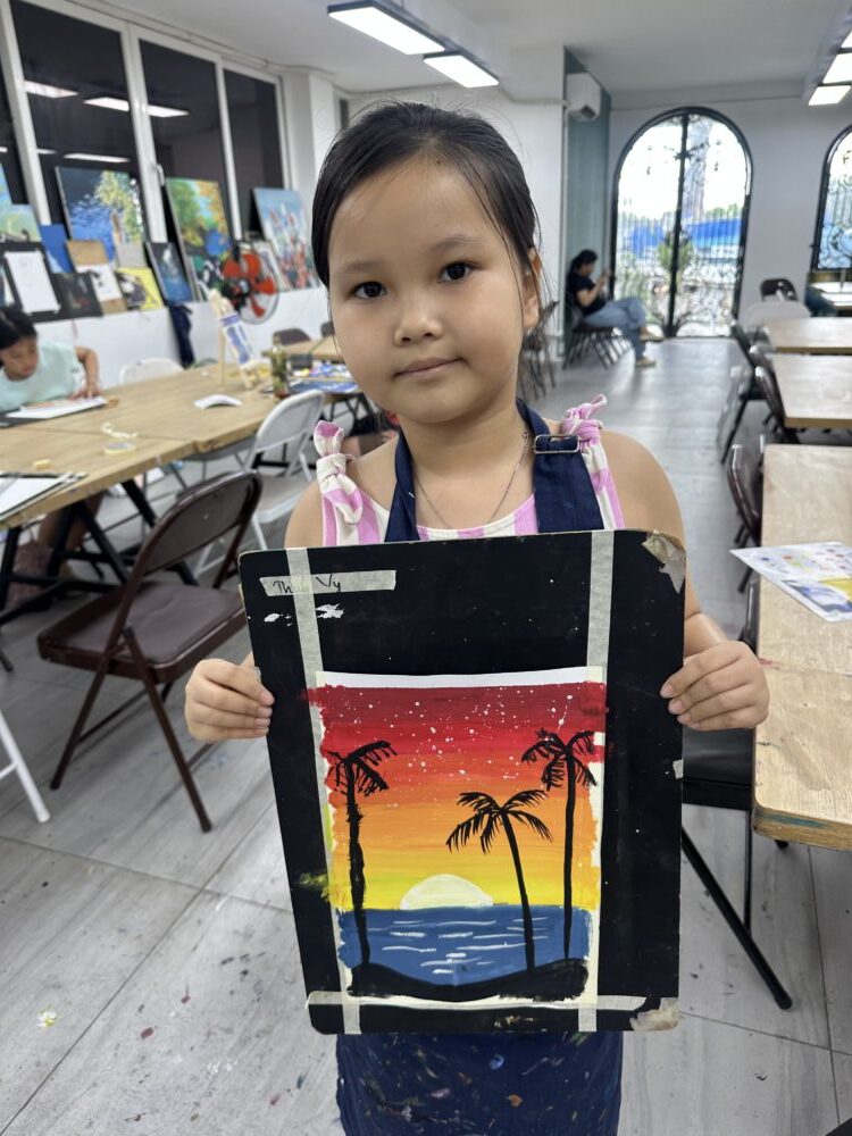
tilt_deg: -20.7
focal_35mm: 24
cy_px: 568
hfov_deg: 56.8
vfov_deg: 71.6
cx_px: 426
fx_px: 788
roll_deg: +0.9
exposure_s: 1/100
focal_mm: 6.86
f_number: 1.78
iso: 64
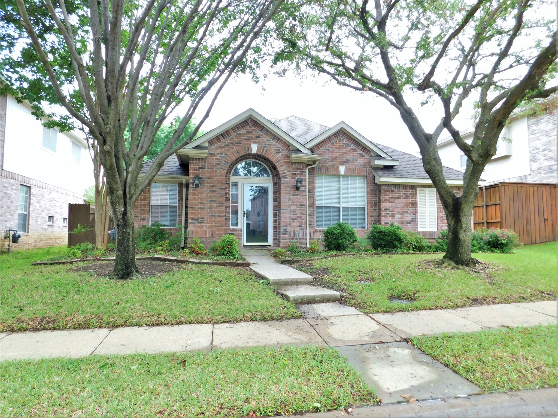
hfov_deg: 73.9
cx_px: 279
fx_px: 371
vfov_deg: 58.9
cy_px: 209
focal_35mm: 23
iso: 125
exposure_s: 1/200
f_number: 3
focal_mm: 4
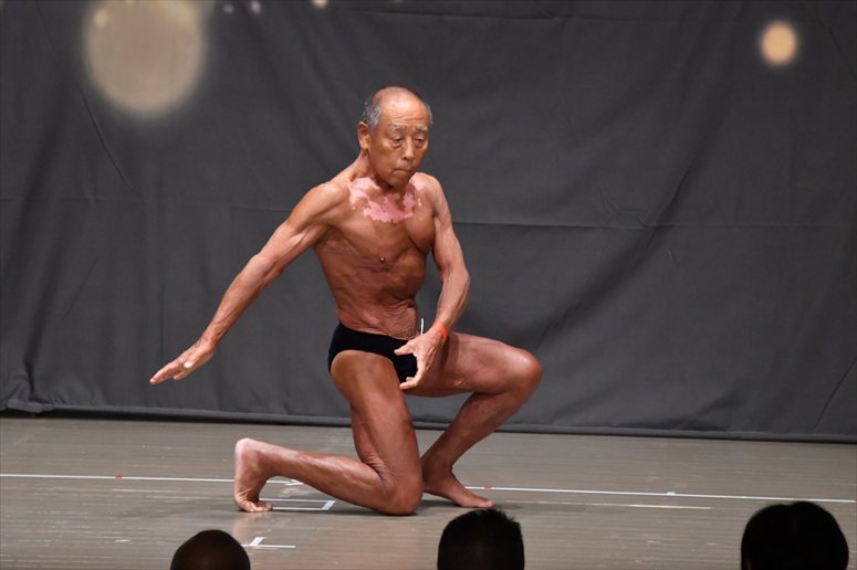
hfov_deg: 7.2
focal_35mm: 285
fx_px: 6781
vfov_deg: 4.8
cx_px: 428
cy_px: 285
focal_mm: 190
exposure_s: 1/400
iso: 6400
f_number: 5.6
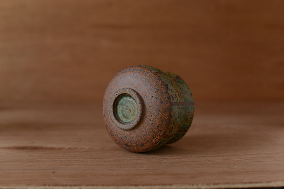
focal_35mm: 50
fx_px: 395
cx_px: 142
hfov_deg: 39.6
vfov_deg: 27.0
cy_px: 94
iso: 640
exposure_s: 1/100
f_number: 4
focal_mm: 50
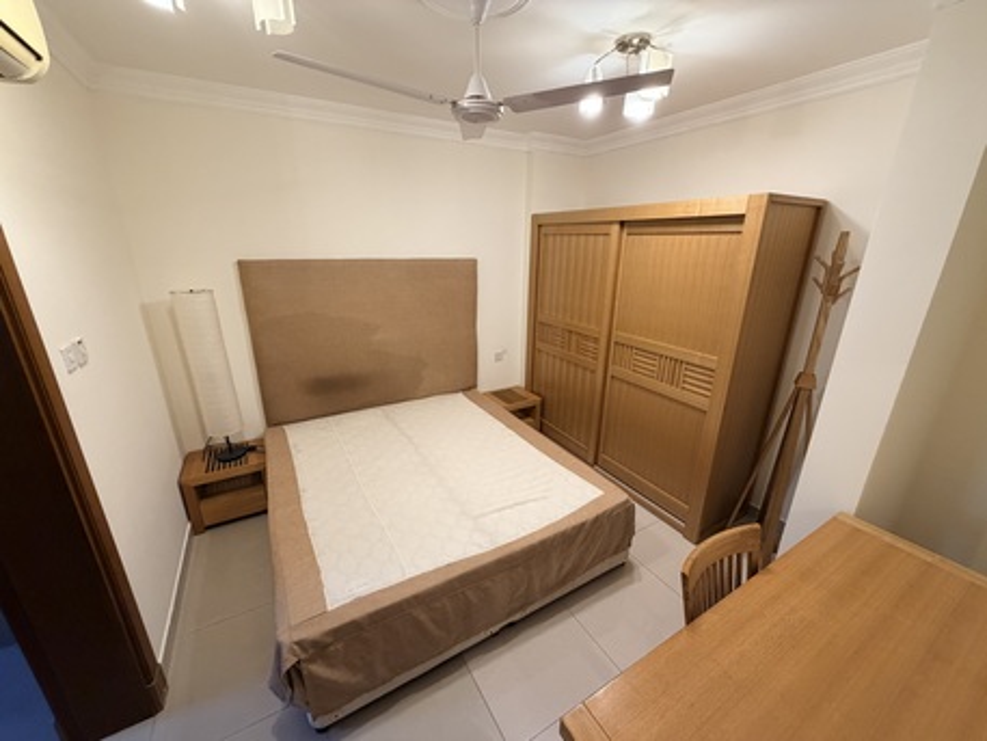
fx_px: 399
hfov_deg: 102.0
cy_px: 370
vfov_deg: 85.7
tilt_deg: -17.1
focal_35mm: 14
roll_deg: +0.6
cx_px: 494
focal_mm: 2.22
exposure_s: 1/100
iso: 320
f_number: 2.2
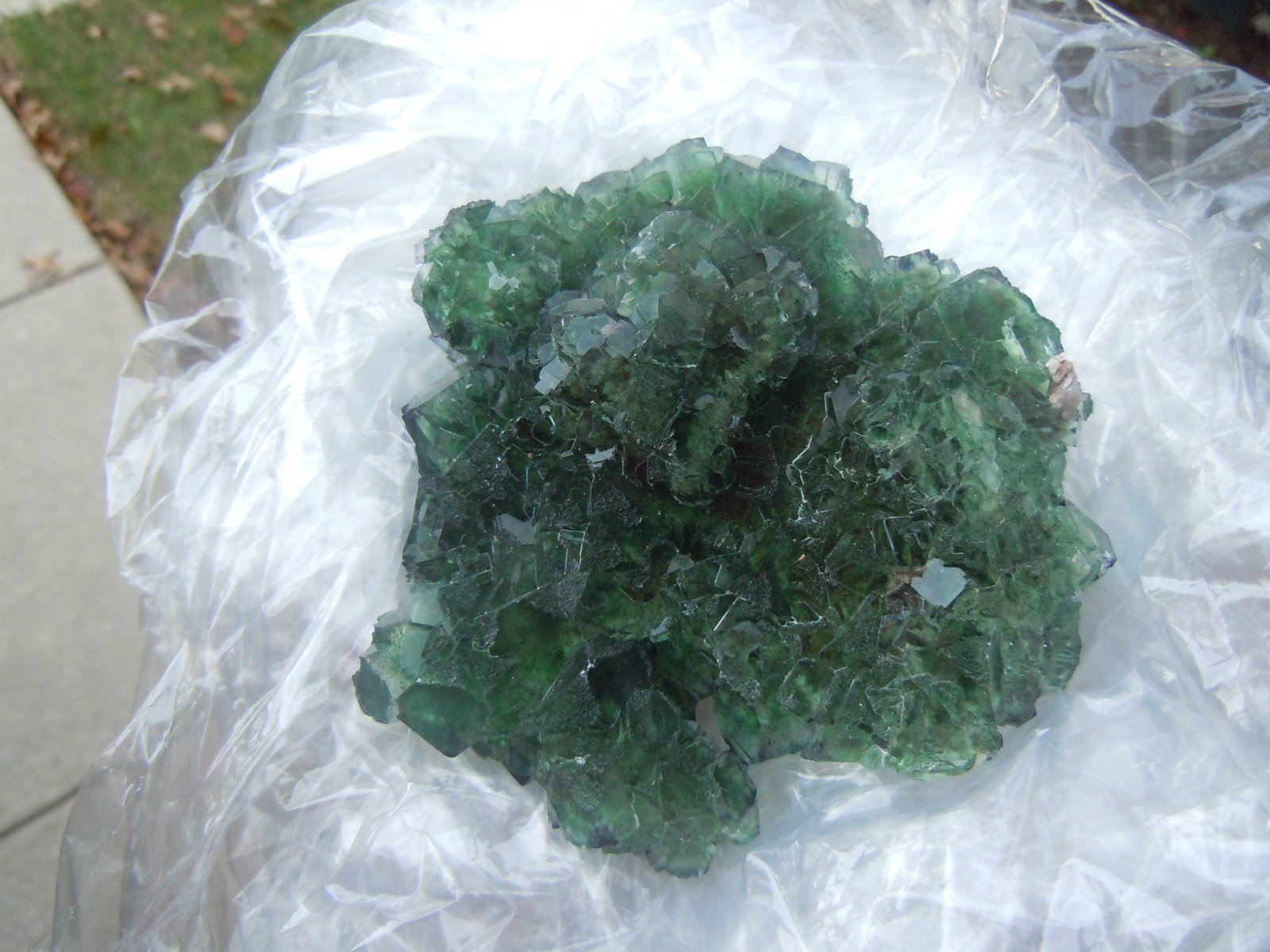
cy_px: 476
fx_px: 1101
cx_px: 635
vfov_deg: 46.8
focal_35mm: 30
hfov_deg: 60.0
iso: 400
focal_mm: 5.4
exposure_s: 1/25
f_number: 3.5
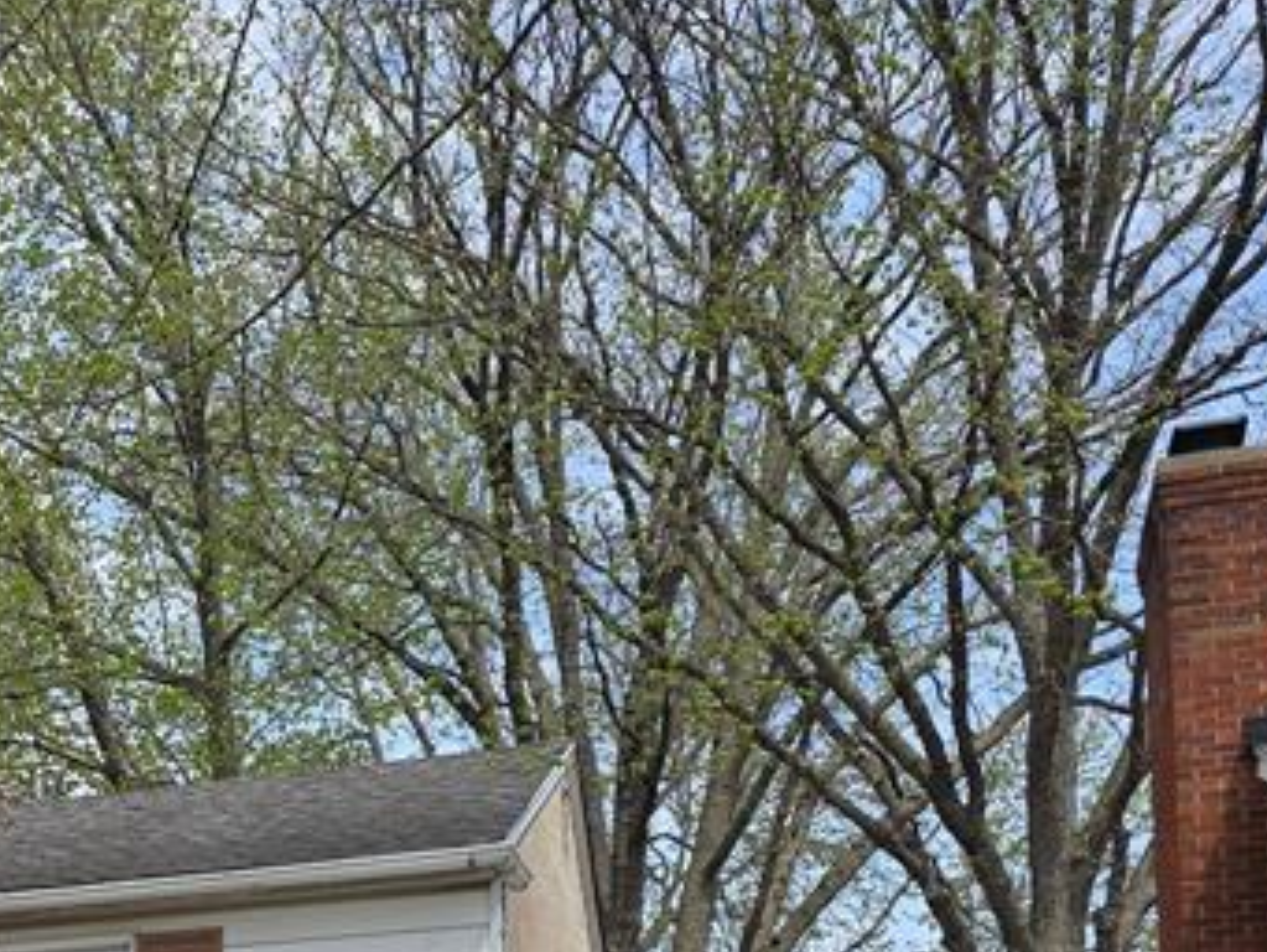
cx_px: -223
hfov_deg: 25.5
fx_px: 2526
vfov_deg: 19.4
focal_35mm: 69
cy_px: 1283
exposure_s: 1/559
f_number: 1.7
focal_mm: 6.3
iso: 12
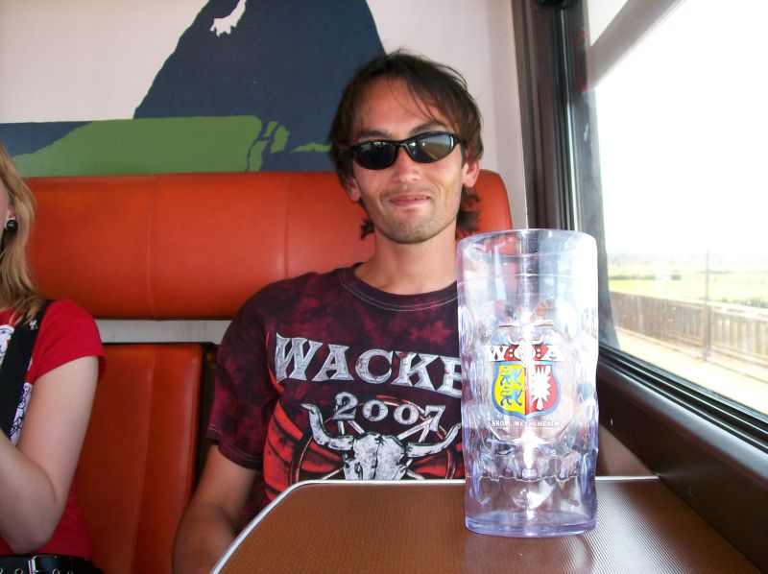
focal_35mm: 36
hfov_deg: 51.4
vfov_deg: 39.6
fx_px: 798
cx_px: 384
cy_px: 287
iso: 80
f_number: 2.7
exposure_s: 1/64
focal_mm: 6
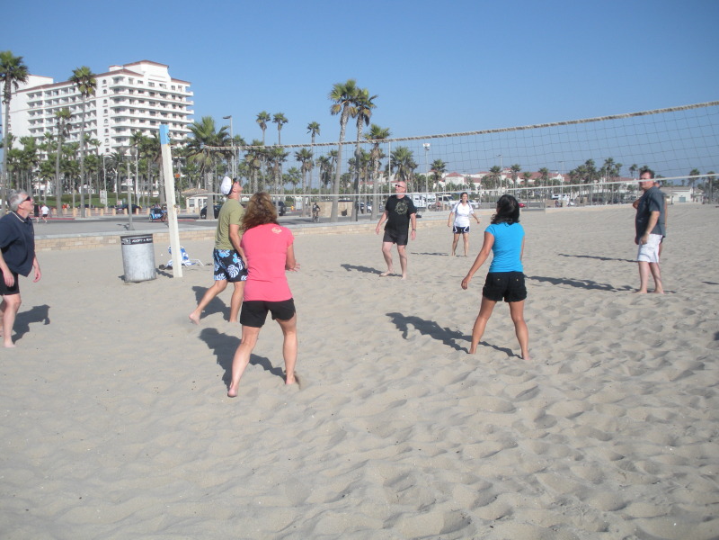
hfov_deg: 51.4
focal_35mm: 36
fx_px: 748
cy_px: 270
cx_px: 360
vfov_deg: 39.7
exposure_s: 1/864
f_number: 3.5
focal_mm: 6.3
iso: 64
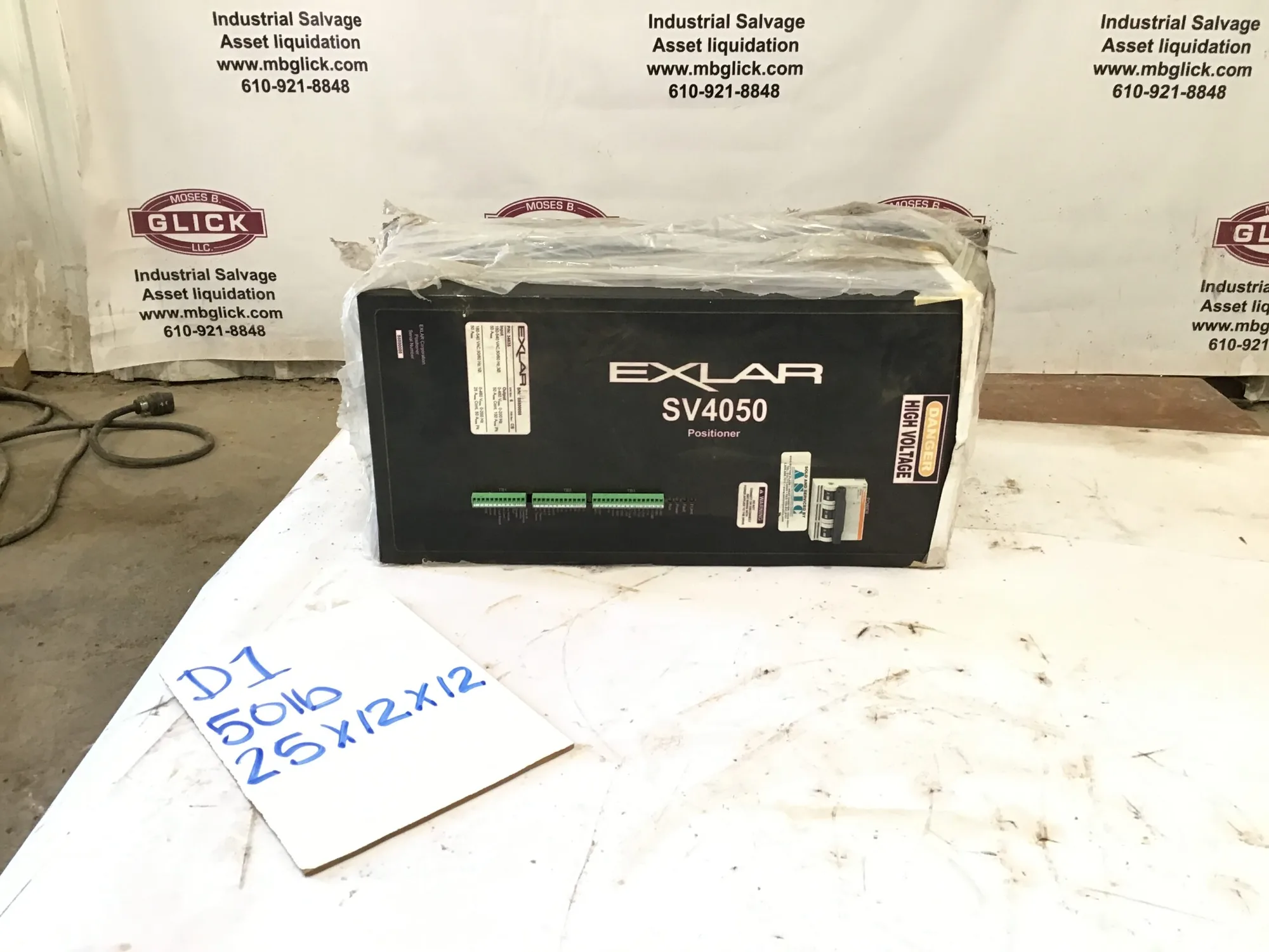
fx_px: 1136
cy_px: 476
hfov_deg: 58.4
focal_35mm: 31
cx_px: 634
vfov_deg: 45.4
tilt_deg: -24.3
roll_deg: -2.3
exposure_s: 1/30
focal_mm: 3.3
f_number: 2.4
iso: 64
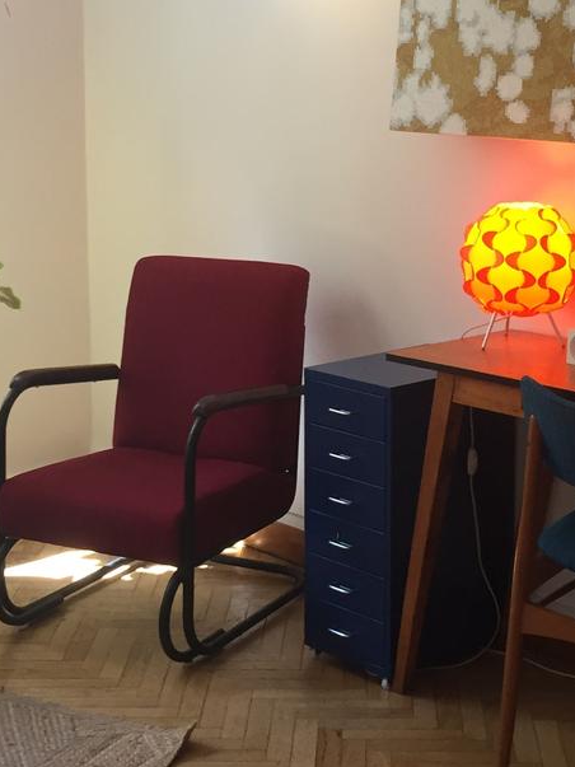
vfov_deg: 26.9
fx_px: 1595
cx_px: 361
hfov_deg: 20.4
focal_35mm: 72
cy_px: 257
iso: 40
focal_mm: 4.15
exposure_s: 1/33
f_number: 2.2
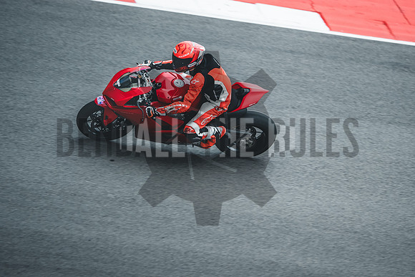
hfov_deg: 5.6
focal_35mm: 366
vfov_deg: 3.8
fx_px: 4225
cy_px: 108
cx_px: 253
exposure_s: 1/1250
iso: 1600
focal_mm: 200
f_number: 2
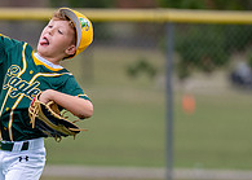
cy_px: 124
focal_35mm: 779
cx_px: 15
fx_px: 5571
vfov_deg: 1.8
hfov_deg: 2.6
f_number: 2.8
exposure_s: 1/1600
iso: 320
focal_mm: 200
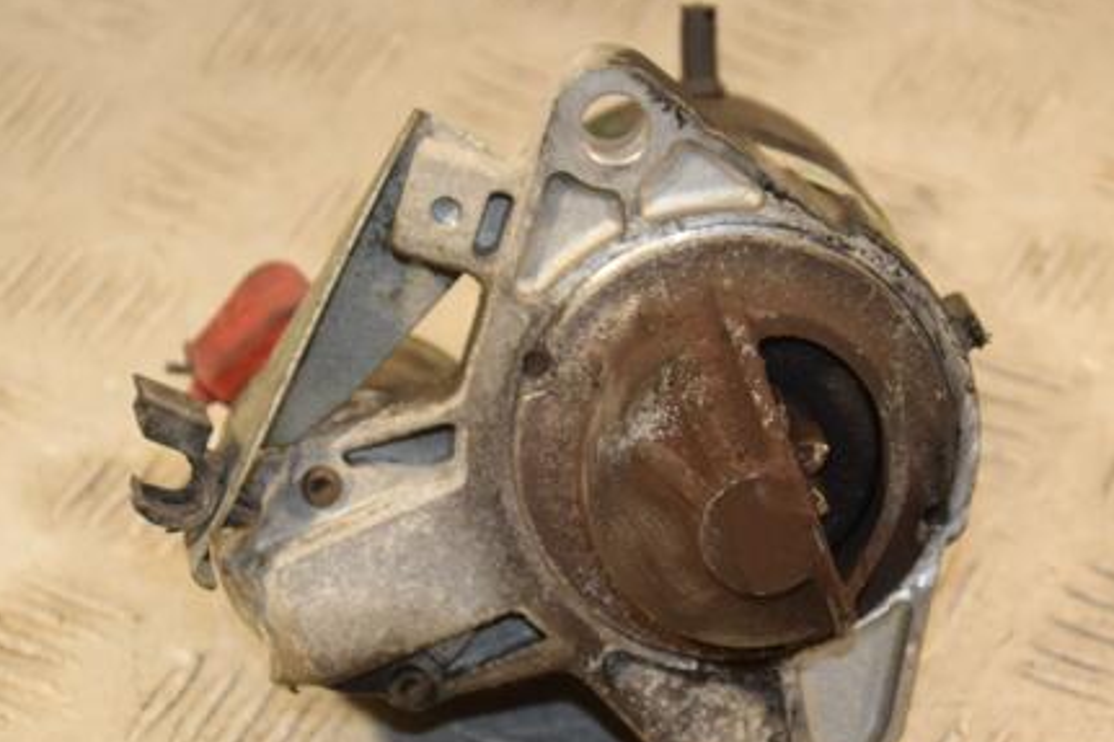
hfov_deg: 13.1
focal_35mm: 157
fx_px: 4847
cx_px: 631
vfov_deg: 8.7
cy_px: 463
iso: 800
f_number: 5.6
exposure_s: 1/200
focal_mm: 75
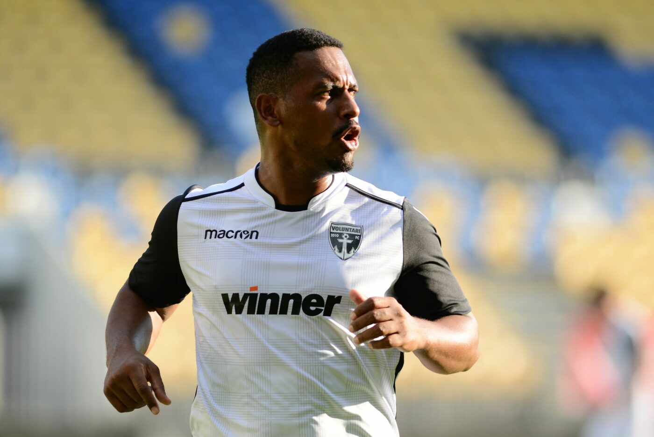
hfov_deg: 6.9
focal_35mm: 300
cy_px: 218
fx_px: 5453
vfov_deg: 4.6
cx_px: 327
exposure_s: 1/2000
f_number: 3.2
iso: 500
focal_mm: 300
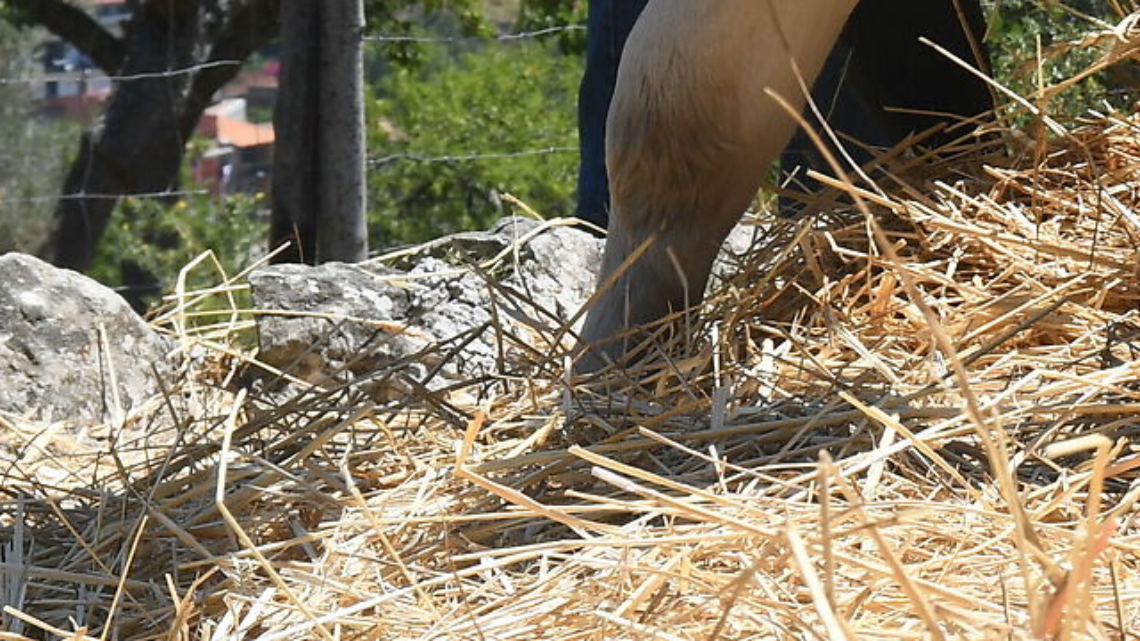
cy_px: -771
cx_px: 1972
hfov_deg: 9.2
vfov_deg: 5.3
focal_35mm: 224
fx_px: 6771
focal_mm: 38
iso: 160
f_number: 11
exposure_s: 1/200
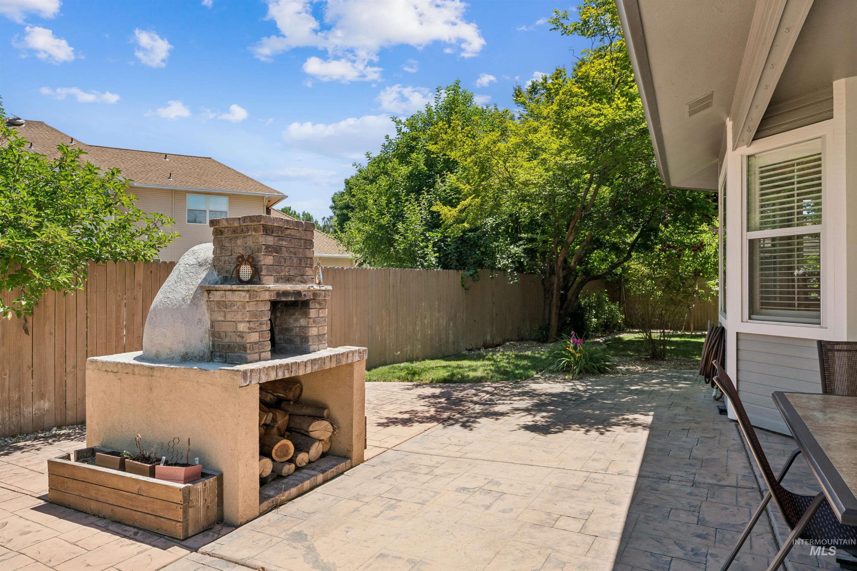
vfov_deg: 57.2
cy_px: 286
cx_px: 428
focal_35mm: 22
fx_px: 524
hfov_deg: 78.6
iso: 400
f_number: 13
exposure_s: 1/160
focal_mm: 22
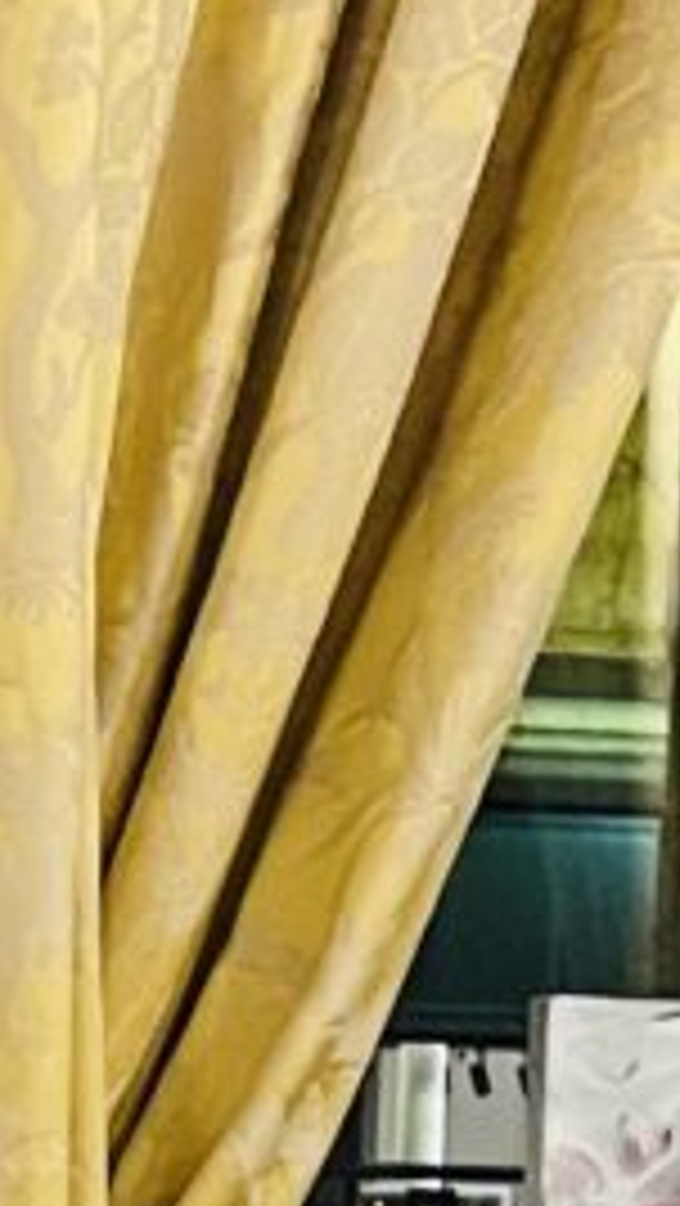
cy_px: 1431
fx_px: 6083
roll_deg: -1.7
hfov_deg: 6.3
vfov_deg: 11.1
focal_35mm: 190
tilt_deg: -3.3
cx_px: -455
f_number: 1.6
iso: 500
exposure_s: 1/33
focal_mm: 5.1
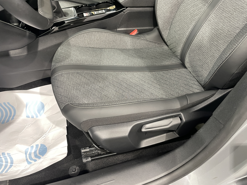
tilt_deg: -44.3
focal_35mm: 26
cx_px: 124
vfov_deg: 53.1
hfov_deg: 67.3
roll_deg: -3.0
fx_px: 186
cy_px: 92
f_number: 1.6
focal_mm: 4.2
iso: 250
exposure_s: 1/50
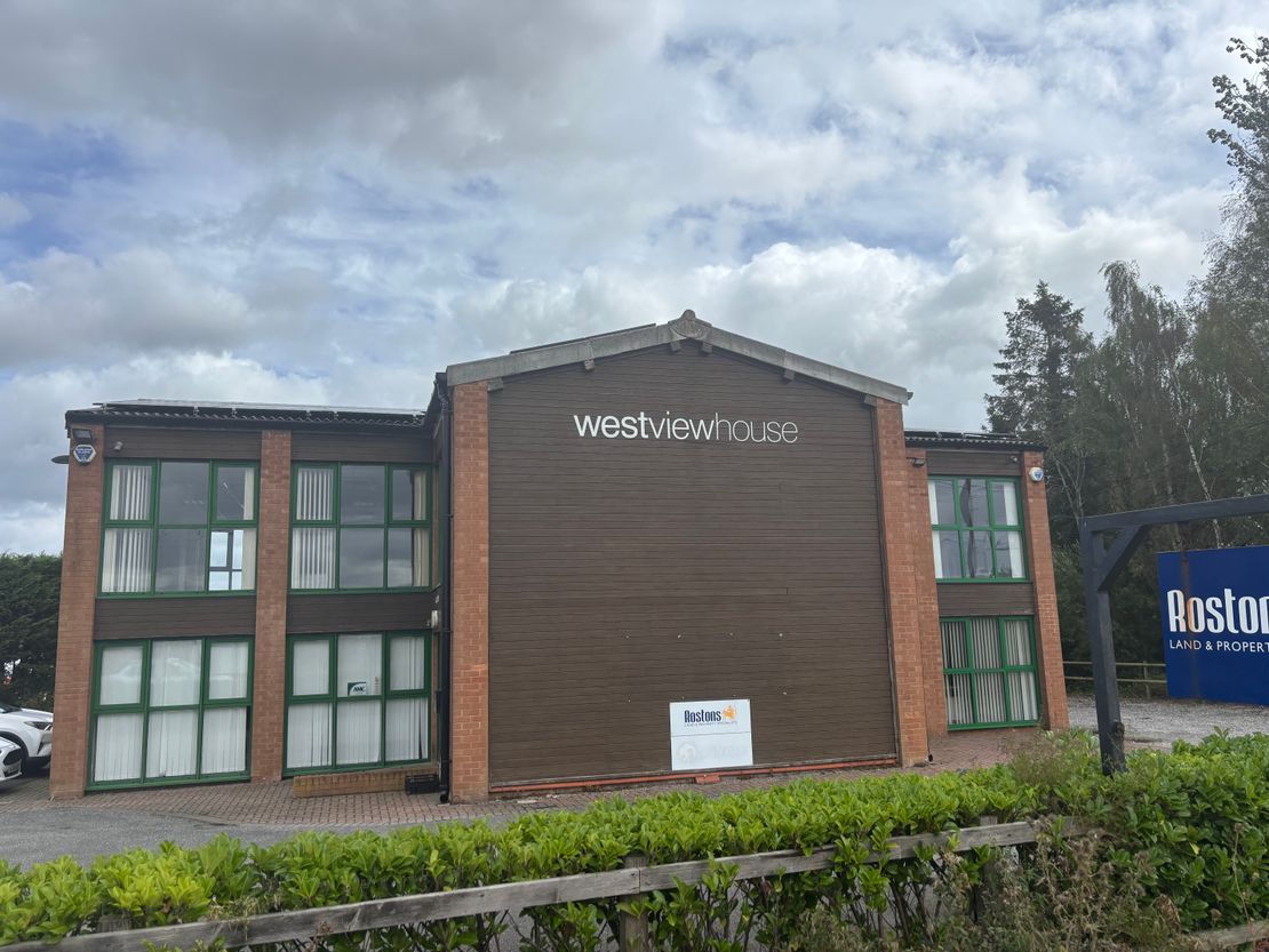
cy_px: 476
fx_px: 953
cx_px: 634
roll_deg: +1.4
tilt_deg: +8.1
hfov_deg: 67.3
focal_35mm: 26
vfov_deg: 53.1
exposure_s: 1/4854
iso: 50
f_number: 1.6
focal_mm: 5.96
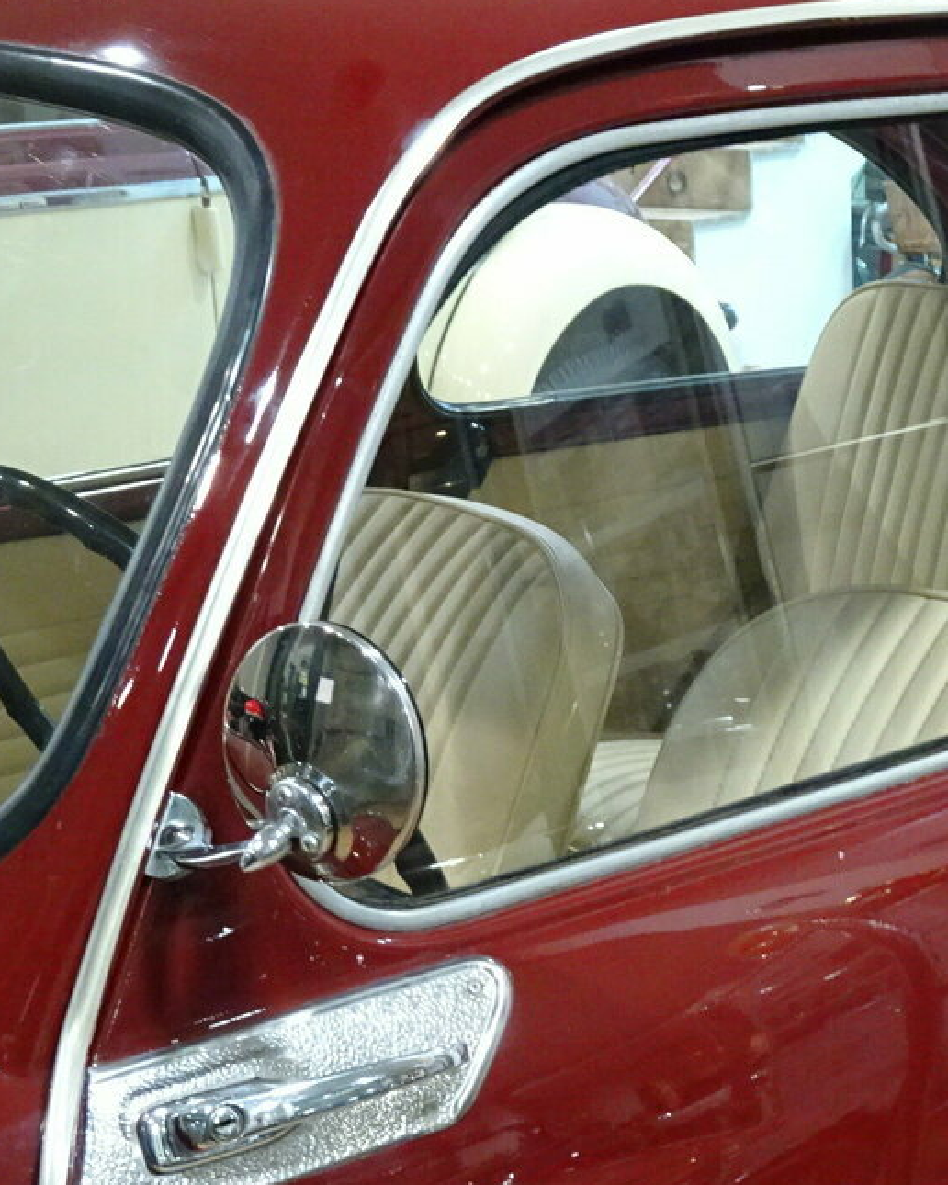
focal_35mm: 69
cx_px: 935
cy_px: 713
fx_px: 2420
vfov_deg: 27.5
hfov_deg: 21.4
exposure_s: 1/10
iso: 800
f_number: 4
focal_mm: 6.56
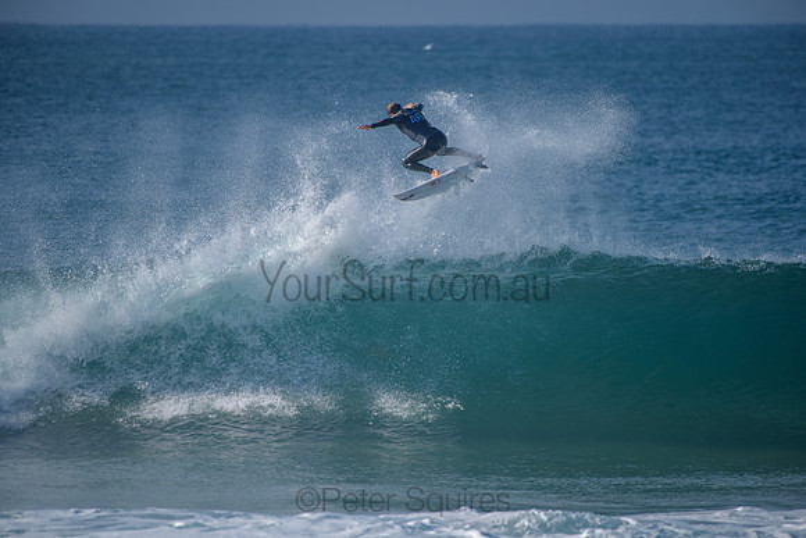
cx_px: 403
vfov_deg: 2.7
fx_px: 11529
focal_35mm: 515
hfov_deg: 4.0
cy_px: 269
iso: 250
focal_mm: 500
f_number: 5.6
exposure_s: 1/2000
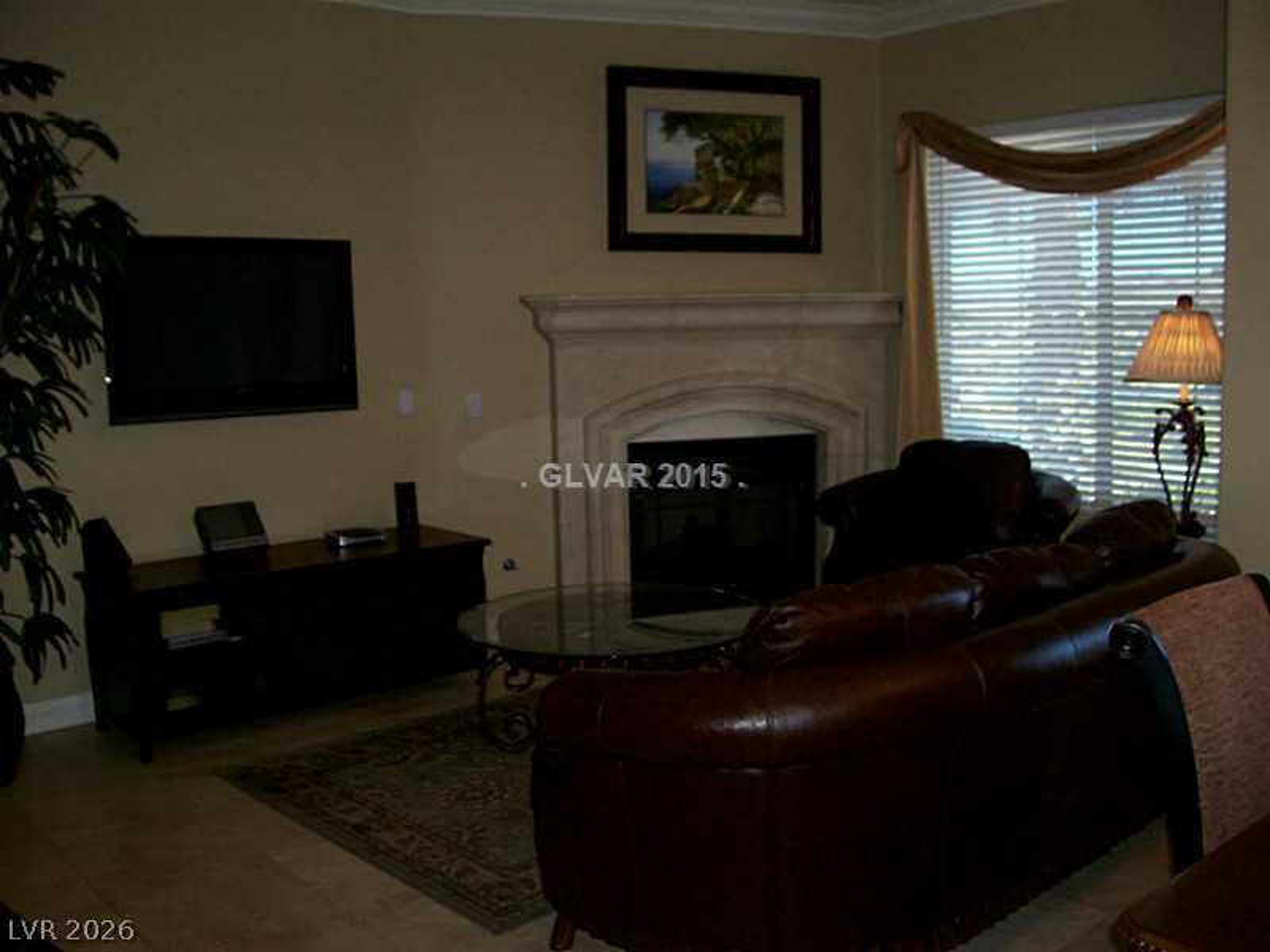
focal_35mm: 34
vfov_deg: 41.8
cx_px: 635
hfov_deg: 54.0
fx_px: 1247
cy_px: 476
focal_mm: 5.6
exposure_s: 1/64
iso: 80
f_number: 2.7
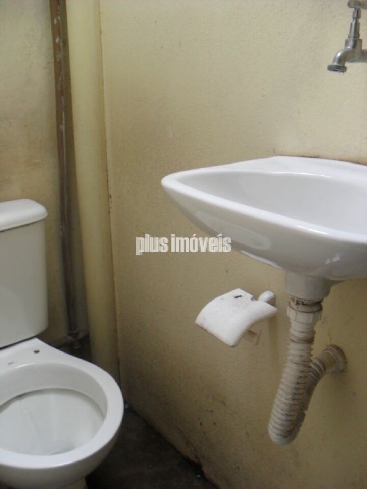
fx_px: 495
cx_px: 184
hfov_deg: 40.7
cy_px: 244
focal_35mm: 35
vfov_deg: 52.6
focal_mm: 6.3
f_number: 3
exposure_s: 1/45
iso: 120
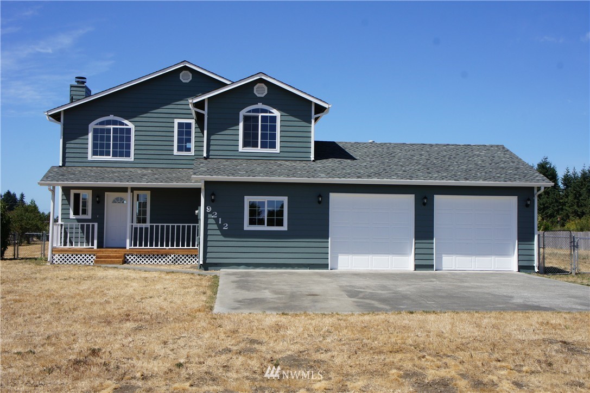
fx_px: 663
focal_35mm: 40
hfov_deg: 48.0
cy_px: 196
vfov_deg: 33.0
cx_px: 295
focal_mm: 27
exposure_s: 1/250
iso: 200
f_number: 13
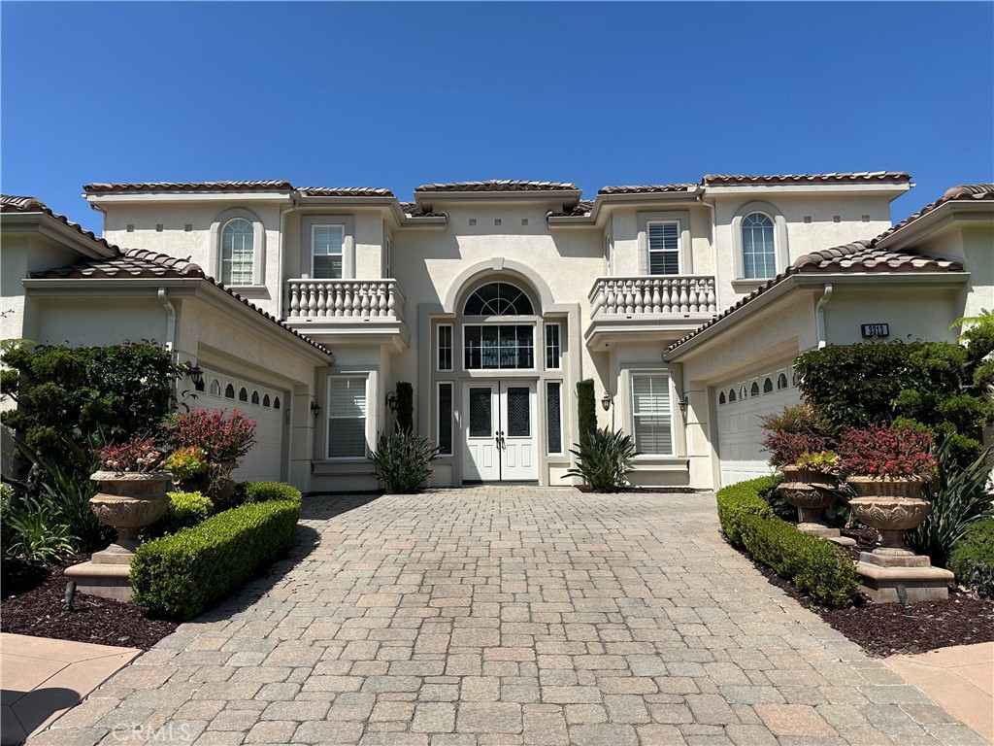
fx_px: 689
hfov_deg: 71.6
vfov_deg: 56.8
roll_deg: +0.4
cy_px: 373
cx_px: 497
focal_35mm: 24
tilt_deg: +7.1
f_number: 1.78
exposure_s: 1/7042
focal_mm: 6.86
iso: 80
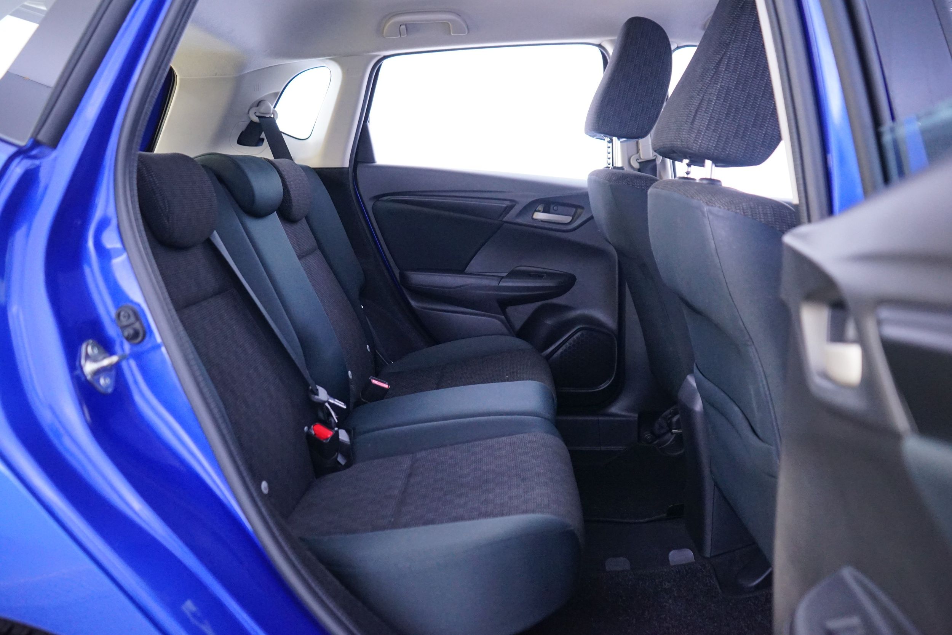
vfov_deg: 45.0
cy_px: 318
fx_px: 767
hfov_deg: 63.7
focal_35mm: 29
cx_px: 476
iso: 3200
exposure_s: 1/20
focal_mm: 29
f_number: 3.5
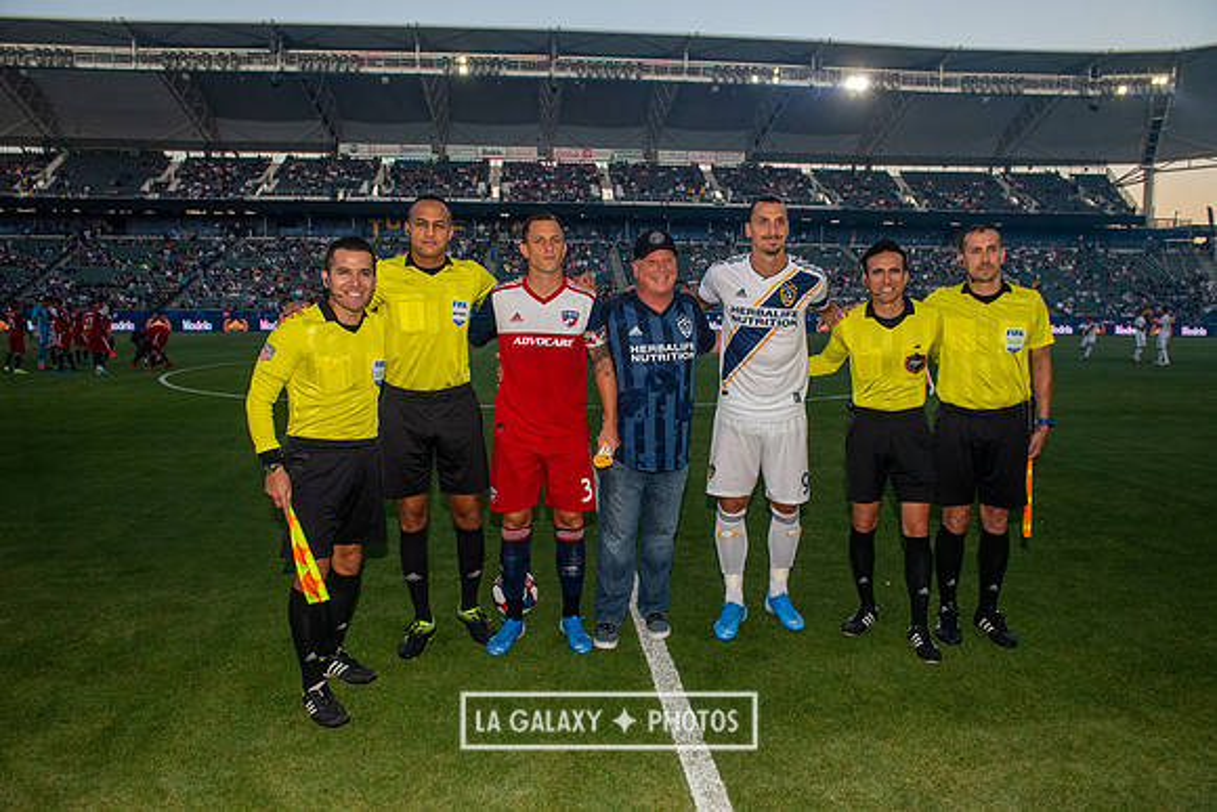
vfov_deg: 53.2
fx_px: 811
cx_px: 608
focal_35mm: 24
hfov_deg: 73.7
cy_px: 406
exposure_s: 1/640
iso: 1400
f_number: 7.1
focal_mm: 24
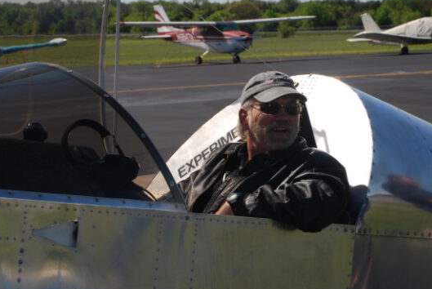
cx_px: 263
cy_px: 126
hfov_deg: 17.1
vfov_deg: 11.5
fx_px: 1438
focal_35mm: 120
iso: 100
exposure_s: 1/200
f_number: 11
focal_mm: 55
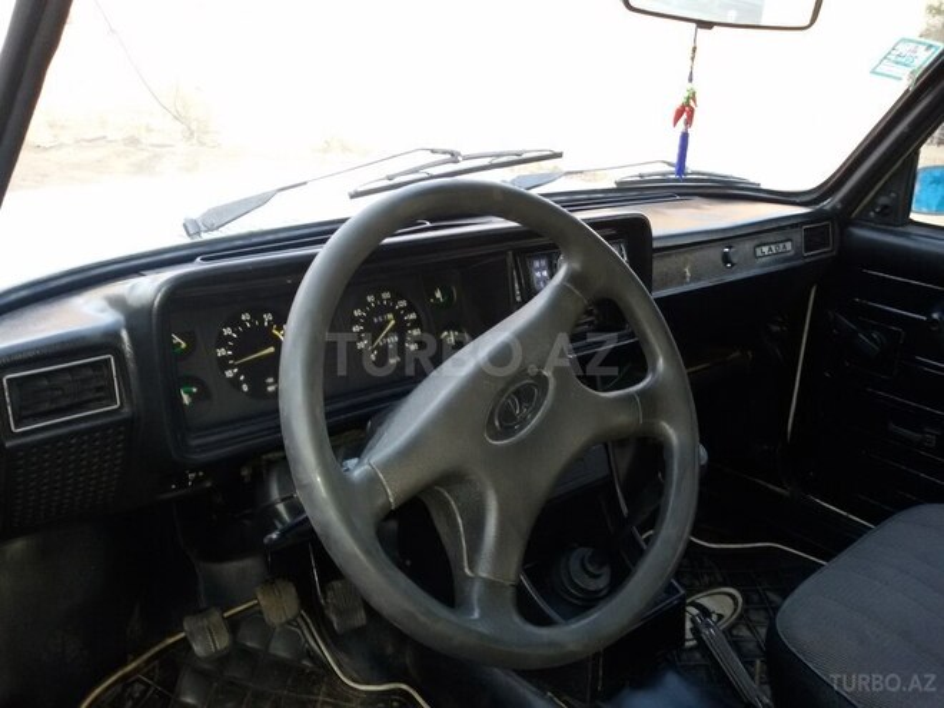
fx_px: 845
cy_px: 354
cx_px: 472
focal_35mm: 31
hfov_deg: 58.4
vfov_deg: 45.4
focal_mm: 2.93
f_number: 2.4
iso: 100
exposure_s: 1/25
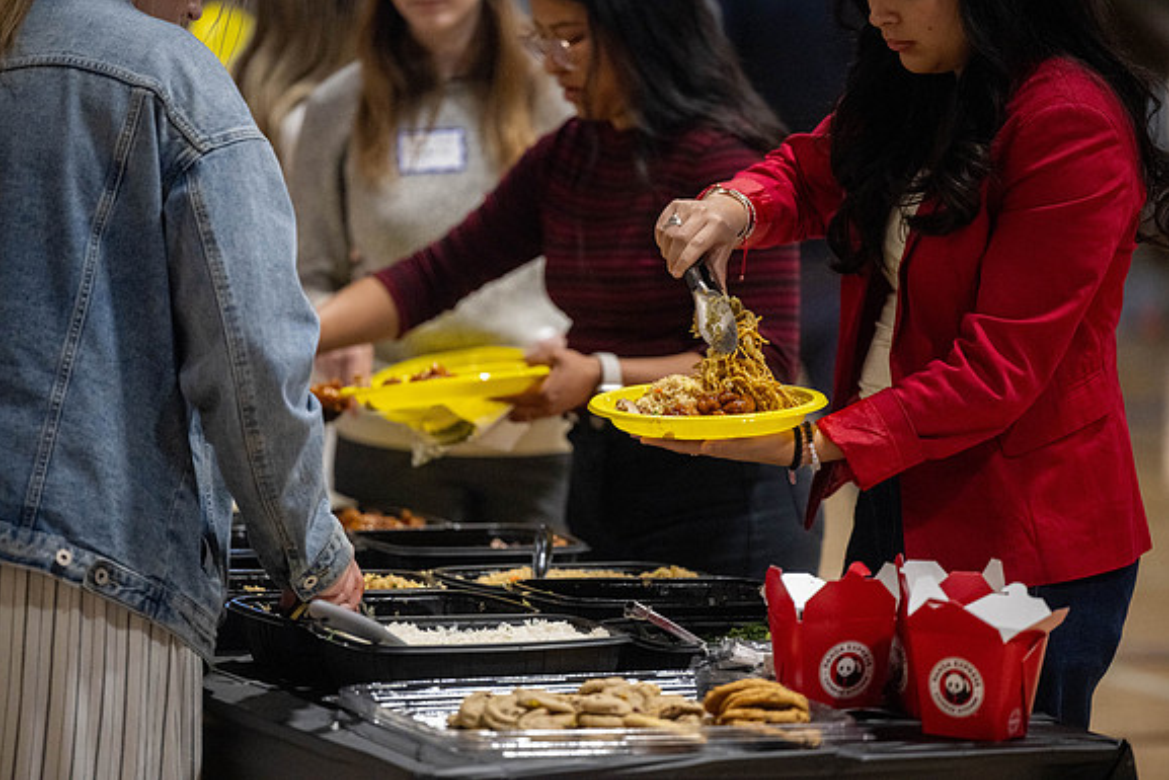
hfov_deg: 10.2
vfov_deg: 6.8
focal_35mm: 201
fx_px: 6528
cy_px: 390
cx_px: 586
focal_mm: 200
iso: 5000
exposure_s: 1/250
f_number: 2.8
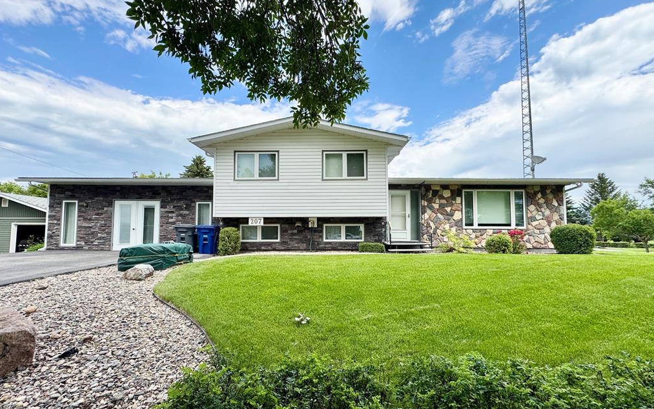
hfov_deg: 101.5
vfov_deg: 74.7
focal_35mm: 15
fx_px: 267
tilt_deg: +2.3
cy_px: 219
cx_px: 327
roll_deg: -0.8
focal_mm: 2.22
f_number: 2.2
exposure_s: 1/779
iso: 40
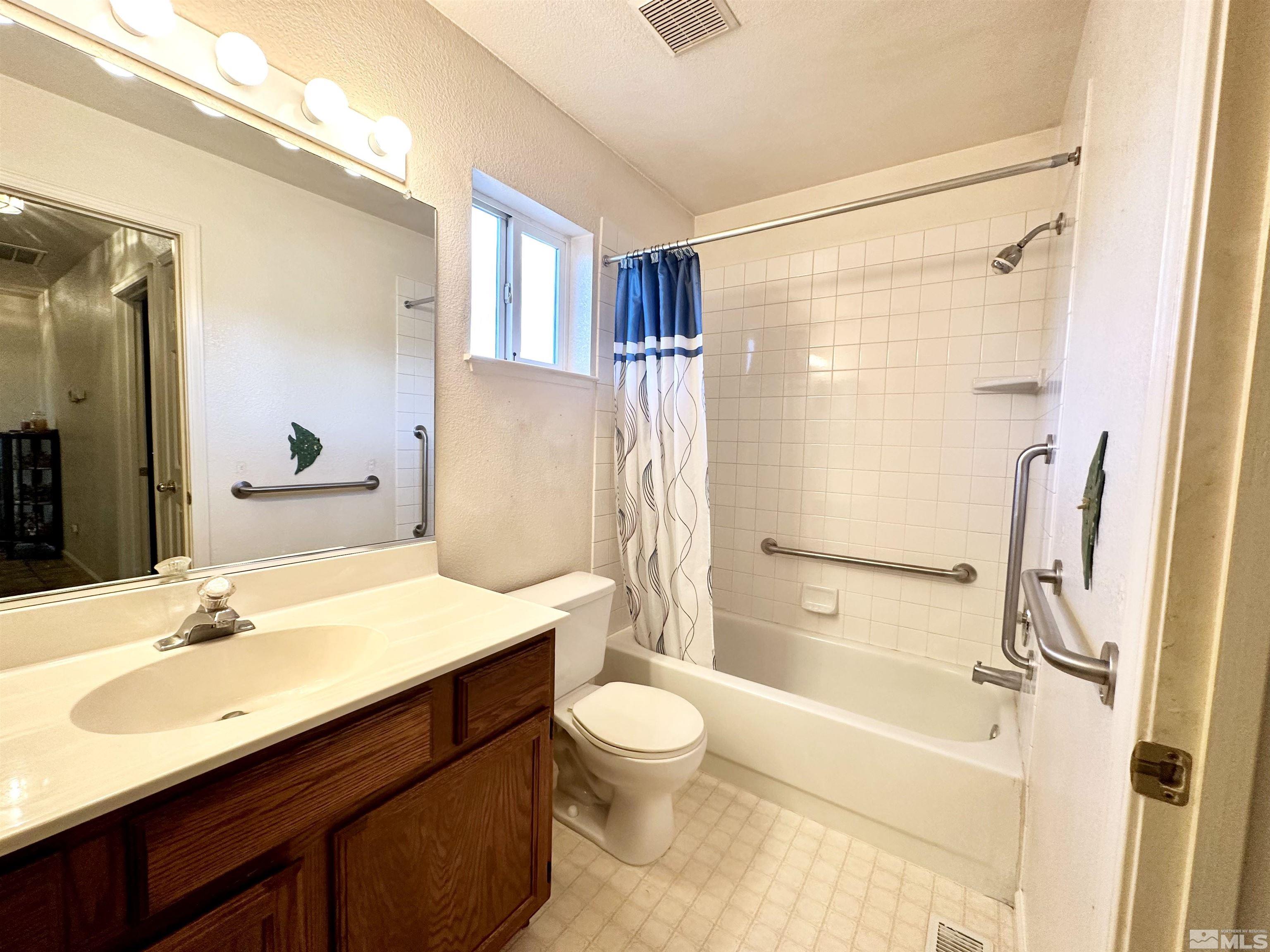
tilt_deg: -4.8
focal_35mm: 14
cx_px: 635
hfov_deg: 102.1
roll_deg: -1.4
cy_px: 476
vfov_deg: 85.7
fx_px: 514
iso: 200
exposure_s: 1/60
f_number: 2.2
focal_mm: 2.22
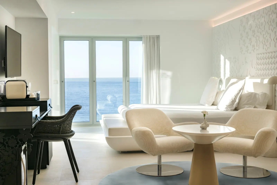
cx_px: 138
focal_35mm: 46
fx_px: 354
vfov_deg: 29.2
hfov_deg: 42.7
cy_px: 92
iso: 200
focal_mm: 46
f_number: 8
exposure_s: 1/160
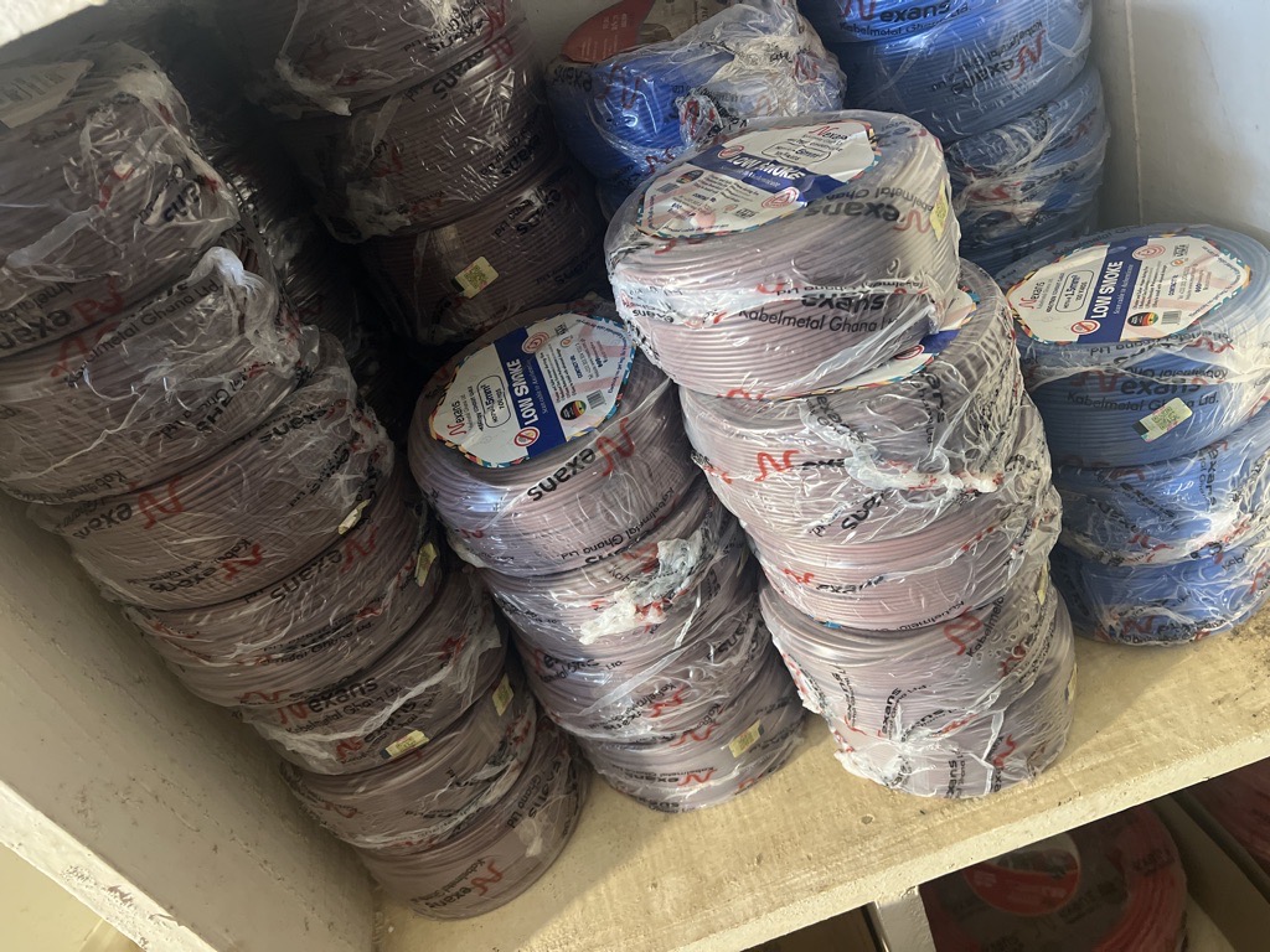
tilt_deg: -35.8
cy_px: 476
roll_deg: +24.5
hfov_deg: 67.3
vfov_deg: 53.1
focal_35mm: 26
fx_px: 954
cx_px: 635
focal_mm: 5.7
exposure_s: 1/51
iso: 400
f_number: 1.5
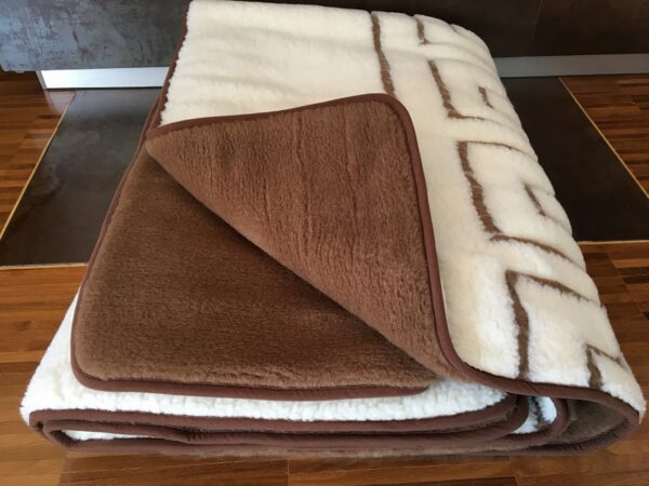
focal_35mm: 29
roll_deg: +0.5
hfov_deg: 61.7
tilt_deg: -44.2
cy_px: 243
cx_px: 324
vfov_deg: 48.2
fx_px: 544
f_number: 2.2
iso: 64
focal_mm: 4.15
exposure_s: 1/33
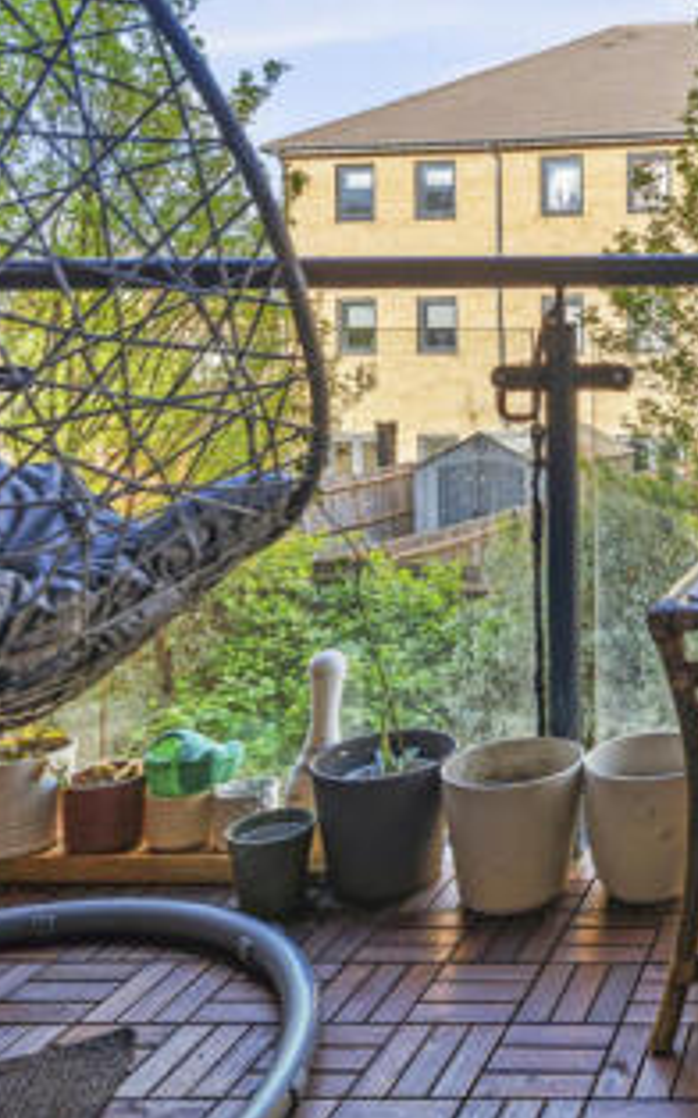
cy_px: 347
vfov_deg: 55.2
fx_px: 1036
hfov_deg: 30.4
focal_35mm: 34
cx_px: 881
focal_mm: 16
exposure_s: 1/5
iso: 50
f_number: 10
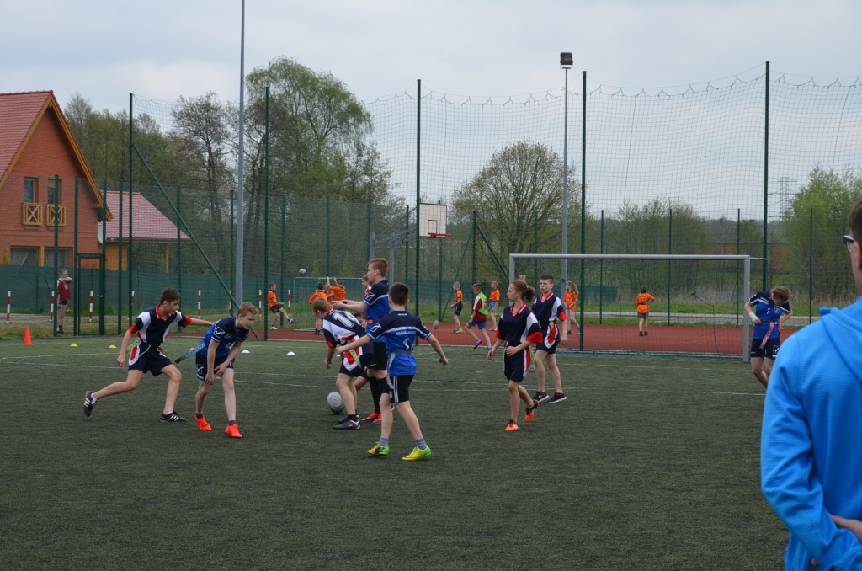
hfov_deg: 28.1
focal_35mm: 72
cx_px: 431
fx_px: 1720
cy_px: 286
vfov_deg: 18.8
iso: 140
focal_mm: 48
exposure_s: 1/250
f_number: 8
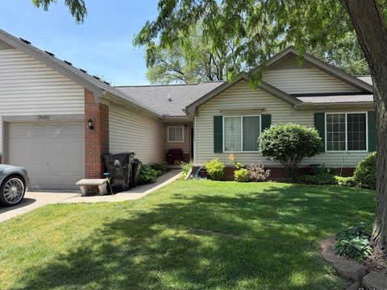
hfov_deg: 69.4
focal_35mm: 25
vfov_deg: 54.9
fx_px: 279
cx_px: 196
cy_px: 146
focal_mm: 6.76
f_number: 1.78
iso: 100
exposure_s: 1/2000
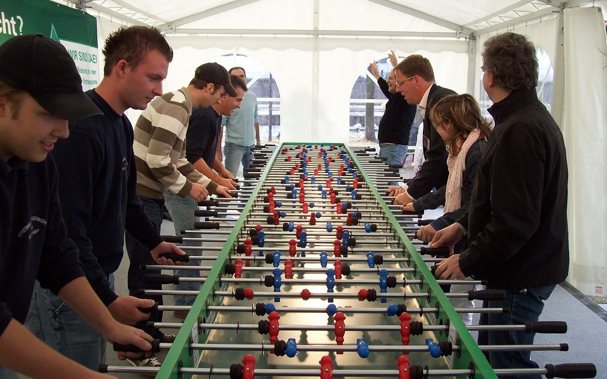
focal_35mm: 39
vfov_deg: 32.8
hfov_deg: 50.4
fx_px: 645
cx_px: 299
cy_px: 179
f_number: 2.7
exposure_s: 1/228
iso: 80
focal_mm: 6
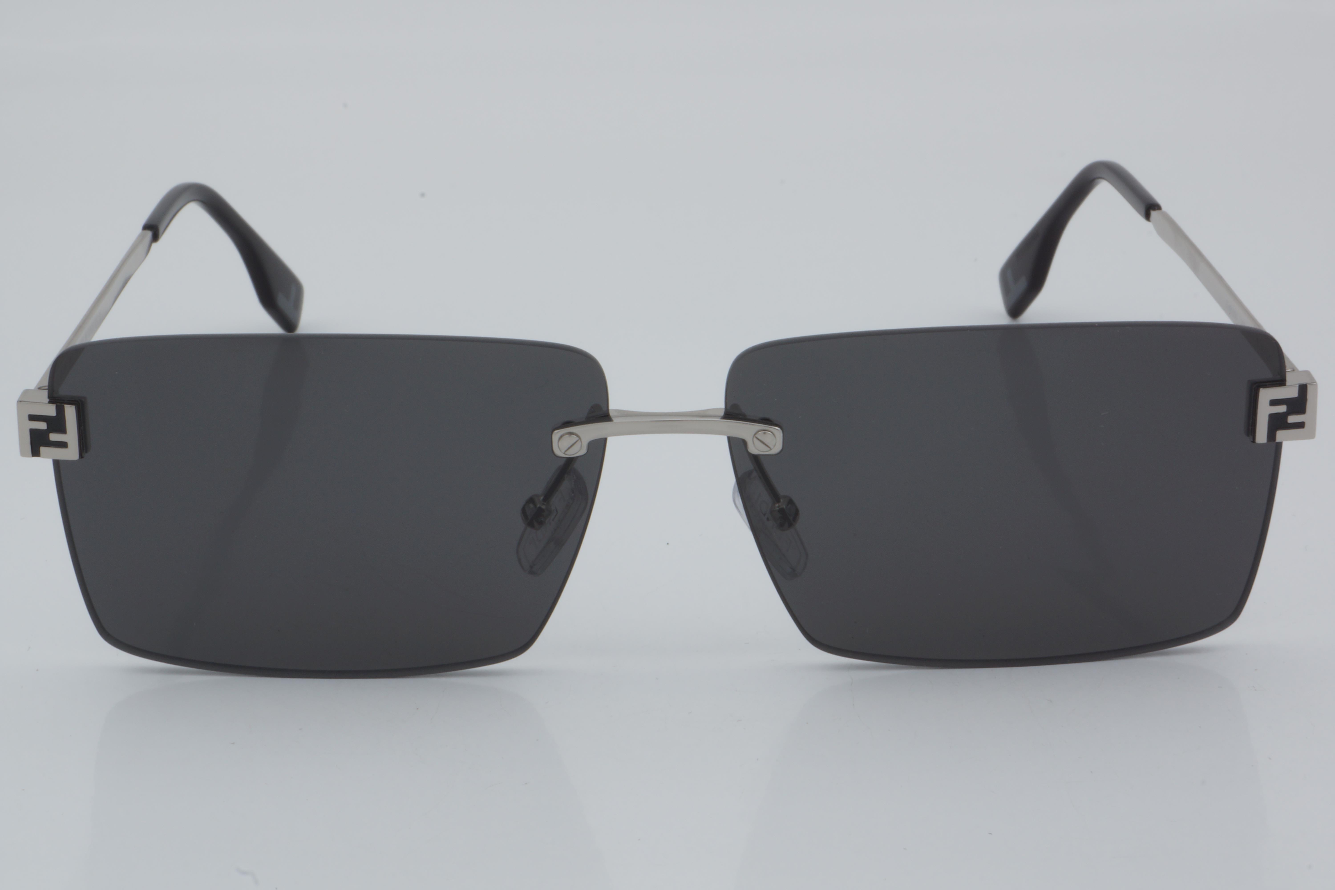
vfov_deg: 16.6
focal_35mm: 82
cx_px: 668
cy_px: 445
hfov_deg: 24.6
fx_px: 3059
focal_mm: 55
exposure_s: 1/4
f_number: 32
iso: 100
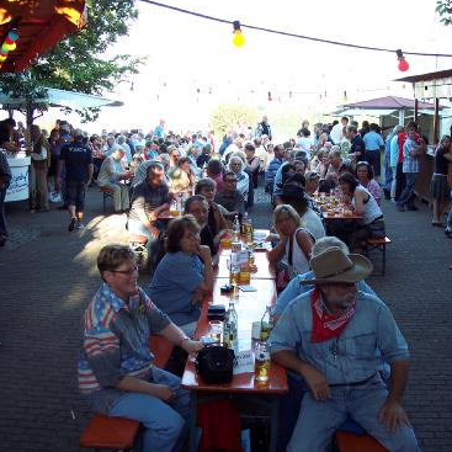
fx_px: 694
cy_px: 226
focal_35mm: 47
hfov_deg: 36.1
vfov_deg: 36.1
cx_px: 230
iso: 100
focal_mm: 8
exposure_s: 1/60
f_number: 3.4
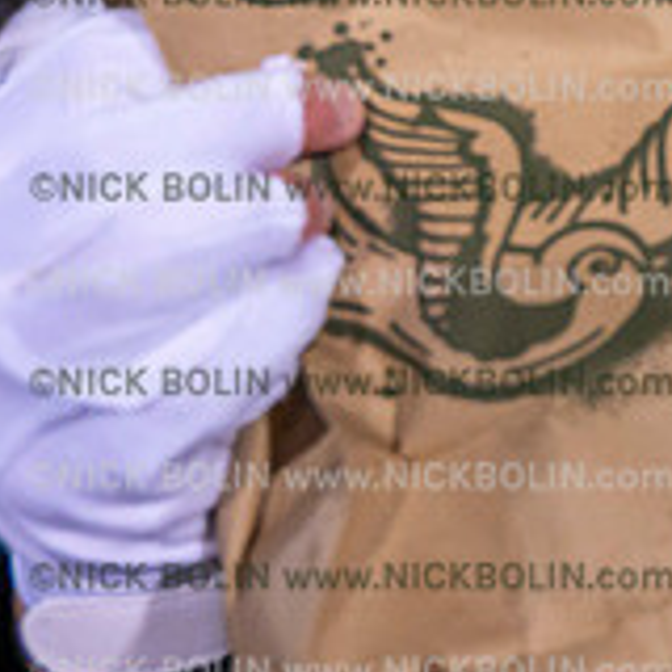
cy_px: 88
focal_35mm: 74
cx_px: 1008
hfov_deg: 20.1
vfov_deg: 22.9
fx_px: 1625
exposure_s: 1/640
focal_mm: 24
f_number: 4.5
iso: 5000
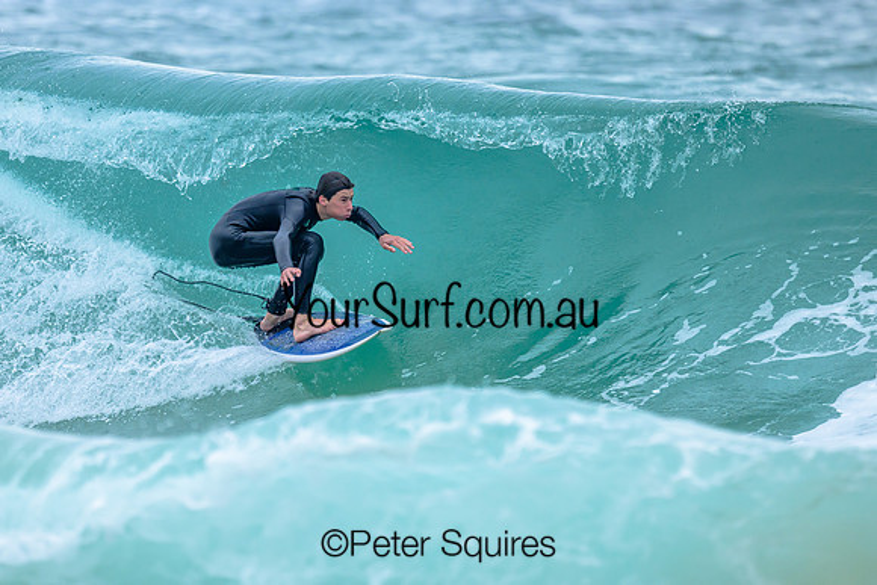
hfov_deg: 1.9
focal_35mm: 1100
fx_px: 26793
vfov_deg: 1.3
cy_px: 280
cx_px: 323
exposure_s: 1/2500
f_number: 6.3
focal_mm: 800
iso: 640
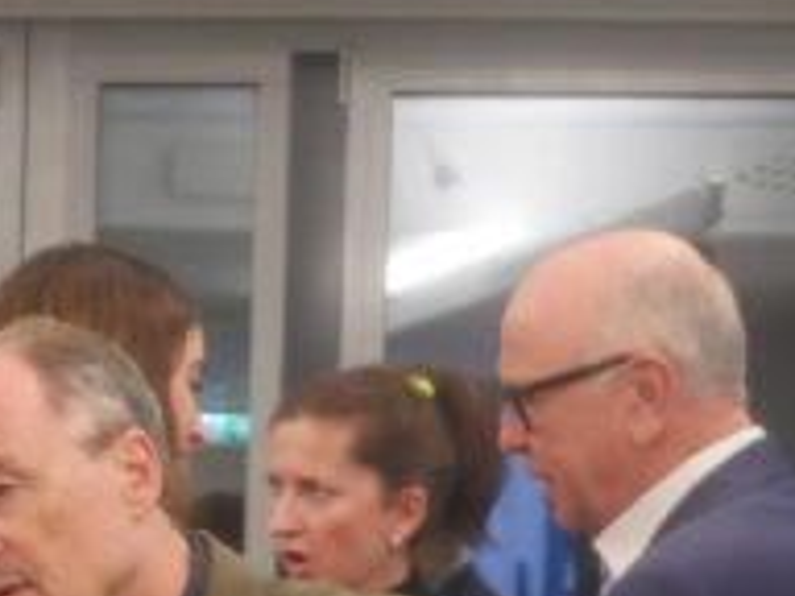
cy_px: 795
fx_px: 4662
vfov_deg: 7.2
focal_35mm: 203
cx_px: -493
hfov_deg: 9.4
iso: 1250
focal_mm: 19
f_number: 2.8
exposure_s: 1/125
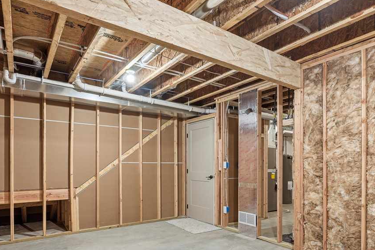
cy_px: 167
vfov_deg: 50.8
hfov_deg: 71.7
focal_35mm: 25
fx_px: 258
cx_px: 213
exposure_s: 1/15
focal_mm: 16.5
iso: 250
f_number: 9
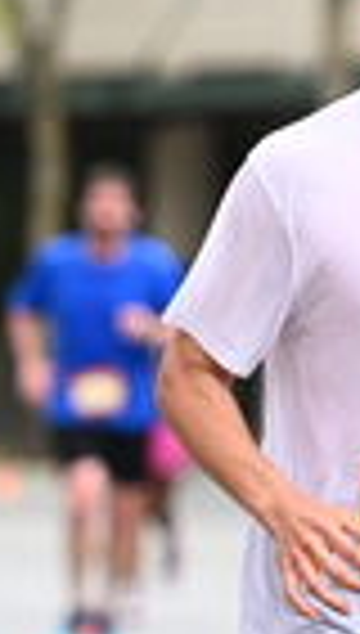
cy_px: 207
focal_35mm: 550
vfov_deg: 3.9
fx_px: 9273
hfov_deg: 2.2
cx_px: 452
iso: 640
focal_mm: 135
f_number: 2.8
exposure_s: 1/2000
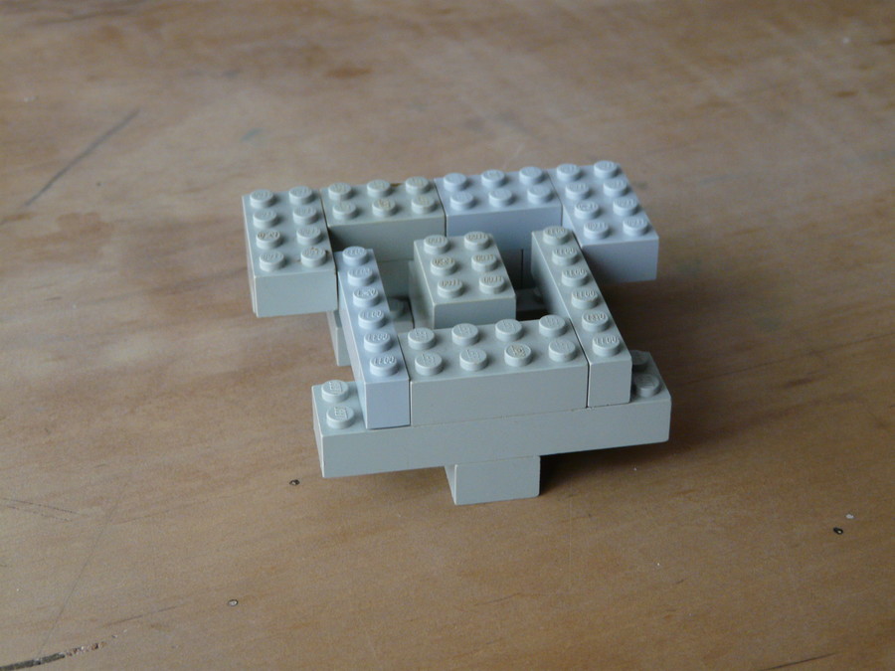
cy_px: 336
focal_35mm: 66
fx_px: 1706
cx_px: 448
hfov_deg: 29.4
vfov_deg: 22.3
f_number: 3.2
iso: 200
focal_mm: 10.8
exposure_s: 1/8
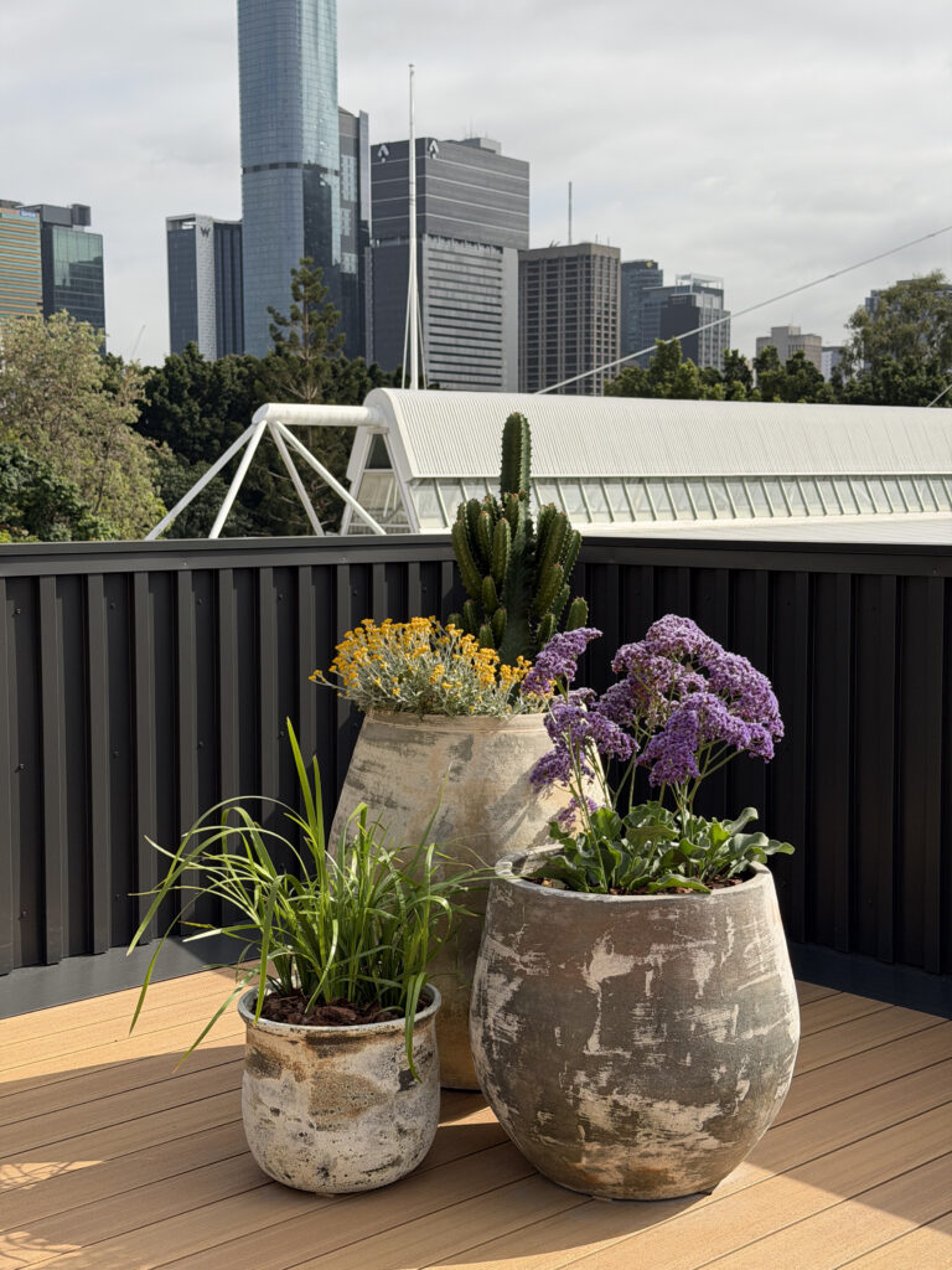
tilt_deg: -5.4
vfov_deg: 39.7
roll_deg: +0.8
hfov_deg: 30.3
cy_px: 635
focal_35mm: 48
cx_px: 476
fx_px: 1760
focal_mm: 6.76
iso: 64
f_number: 1.78
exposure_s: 1/4587
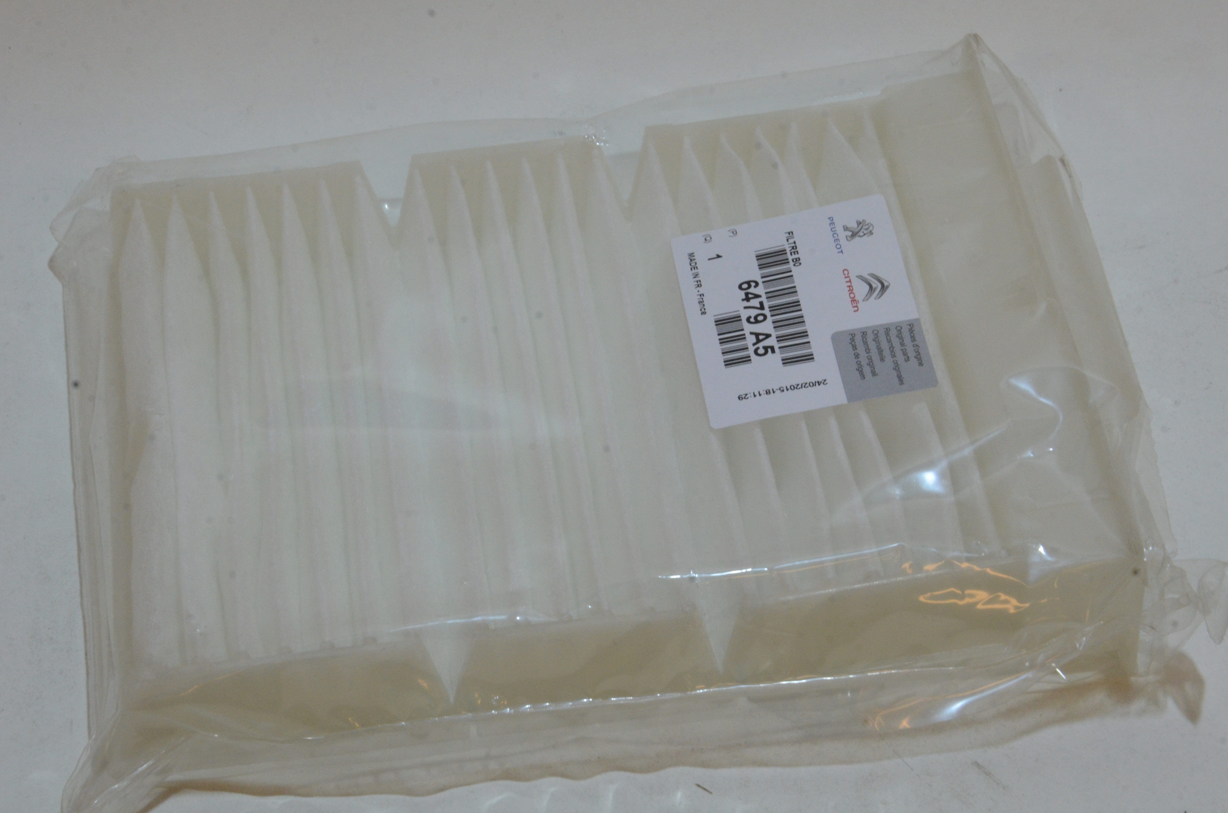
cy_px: 406
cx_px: 614
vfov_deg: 15.6
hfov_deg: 23.4
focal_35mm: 87
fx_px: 2962
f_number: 22
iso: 1600
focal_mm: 58
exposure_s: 1/50
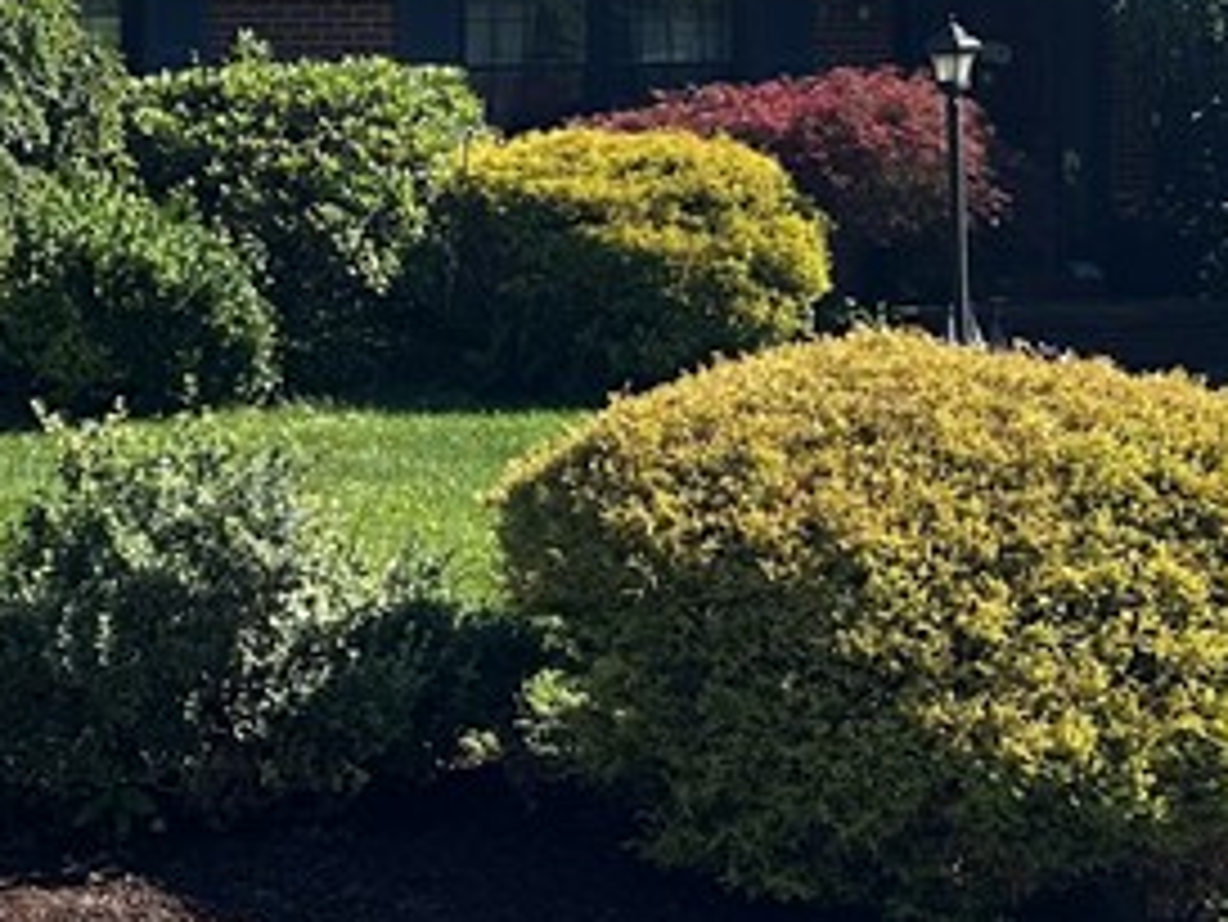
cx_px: 90
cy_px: 148
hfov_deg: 21.2
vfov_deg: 16.3
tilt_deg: +0.5
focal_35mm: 90
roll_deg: +1.0
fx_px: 3194
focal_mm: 6.86
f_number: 1.78
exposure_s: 1/2732
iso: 80
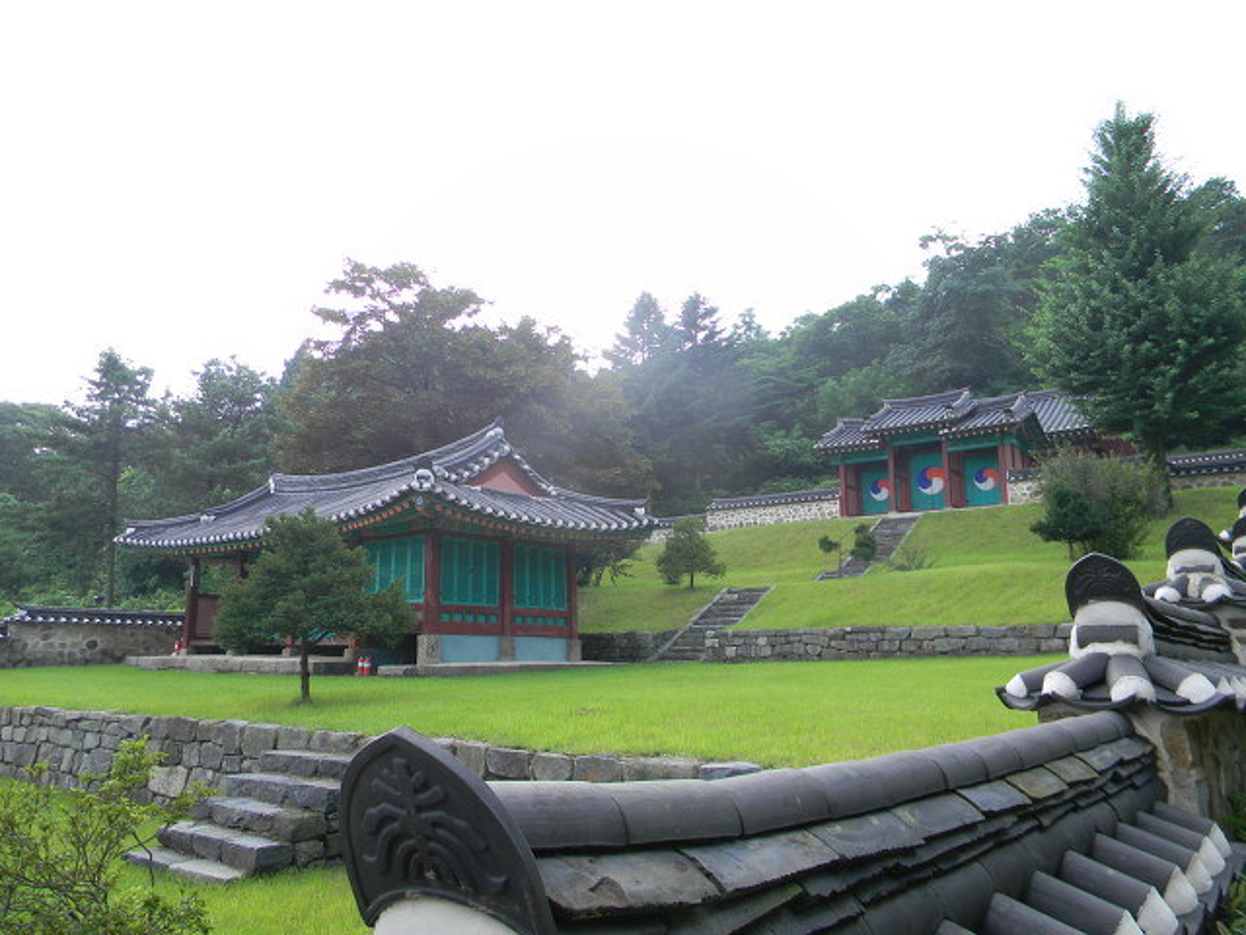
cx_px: 623
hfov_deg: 63.4
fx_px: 1008
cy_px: 468
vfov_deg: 49.7
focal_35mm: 28
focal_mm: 5
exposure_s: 1/157
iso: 80
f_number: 3.5
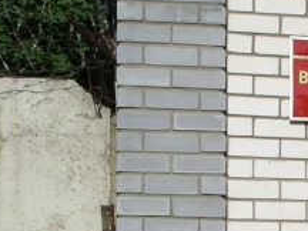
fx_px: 1183
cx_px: 419
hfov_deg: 14.1
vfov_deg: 10.8
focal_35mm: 133
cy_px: 326
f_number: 6
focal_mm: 7.8
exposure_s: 1/400
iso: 64
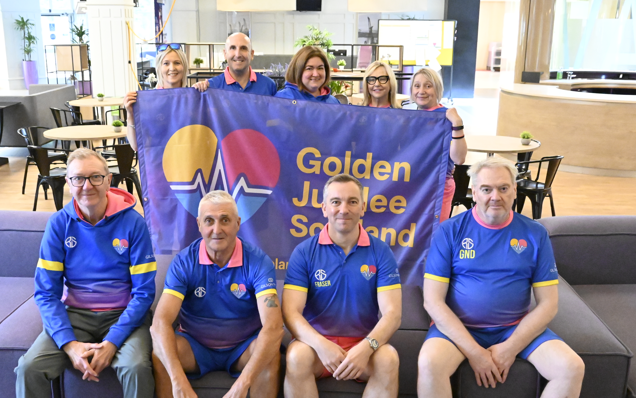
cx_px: 310
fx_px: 711
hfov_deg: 48.2
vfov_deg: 31.2
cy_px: 243
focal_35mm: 41
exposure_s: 1/250
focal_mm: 22
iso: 16000
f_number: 3.8
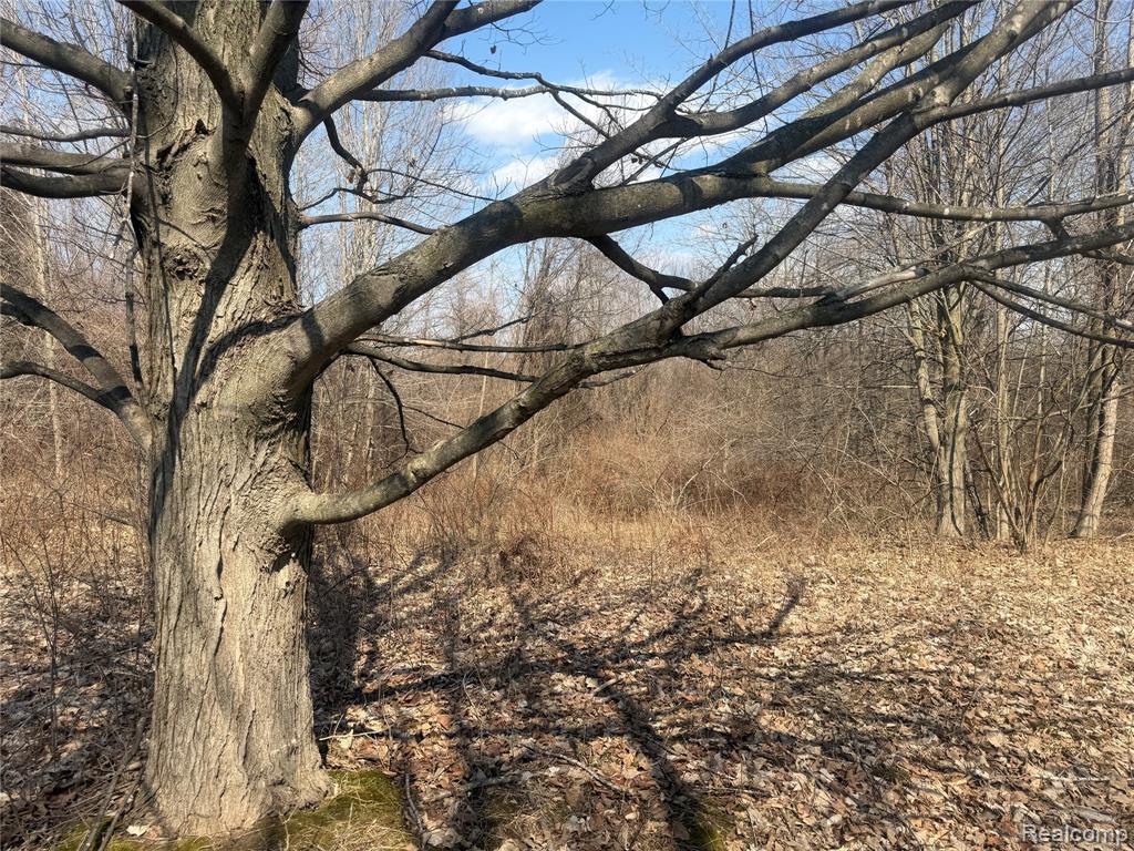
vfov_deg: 56.8
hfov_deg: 71.6
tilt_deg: -2.9
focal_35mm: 24
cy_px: 426
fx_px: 786
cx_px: 567
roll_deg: +1.1
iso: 80
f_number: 1.78
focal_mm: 6.76
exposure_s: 1/2907
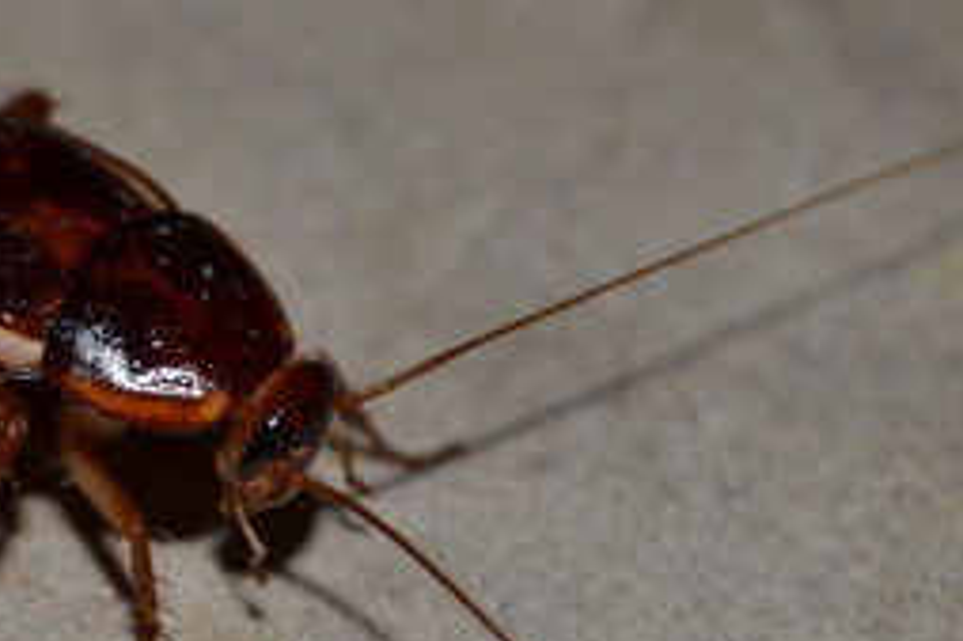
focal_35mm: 208
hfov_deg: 9.8
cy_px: 258
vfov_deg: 6.6
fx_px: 5567
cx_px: -91
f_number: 8
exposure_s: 1/60
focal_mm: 55
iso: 100
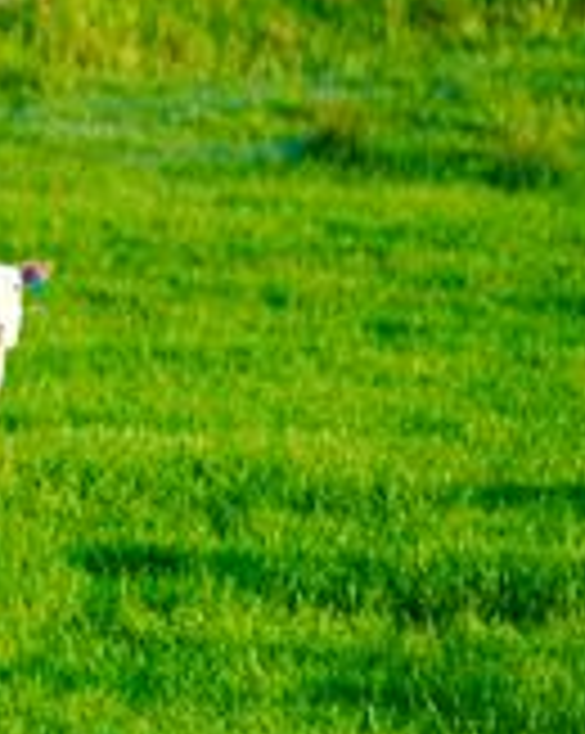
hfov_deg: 3.3
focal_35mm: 464
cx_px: -490
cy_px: 435
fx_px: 10061
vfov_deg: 4.2
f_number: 5.6
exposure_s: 1/160
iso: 200
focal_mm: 157
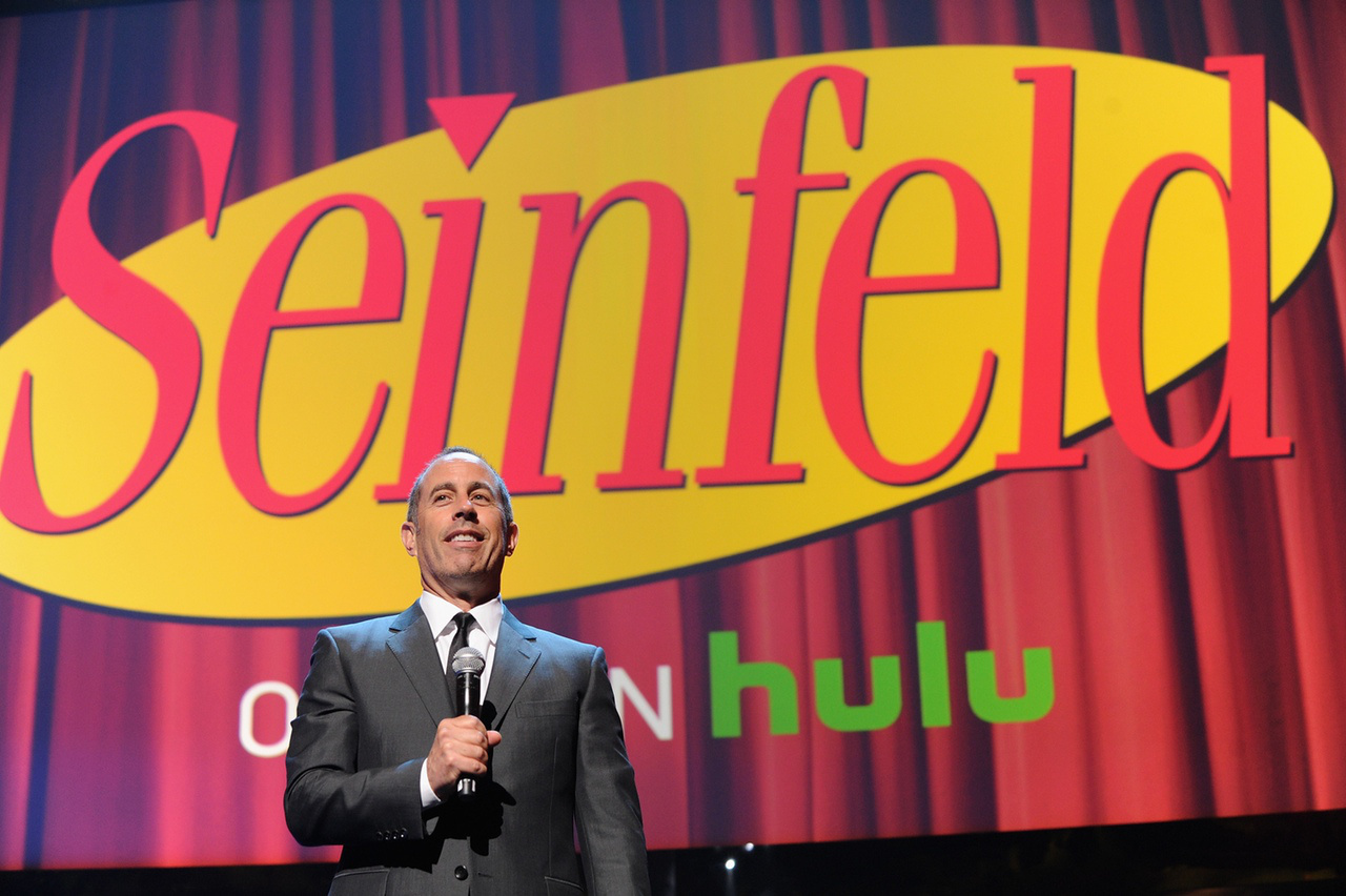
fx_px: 2616
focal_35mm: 70
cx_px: 673
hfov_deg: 28.9
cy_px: 448
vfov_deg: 19.4
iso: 2000
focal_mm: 70
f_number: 5
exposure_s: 1/100
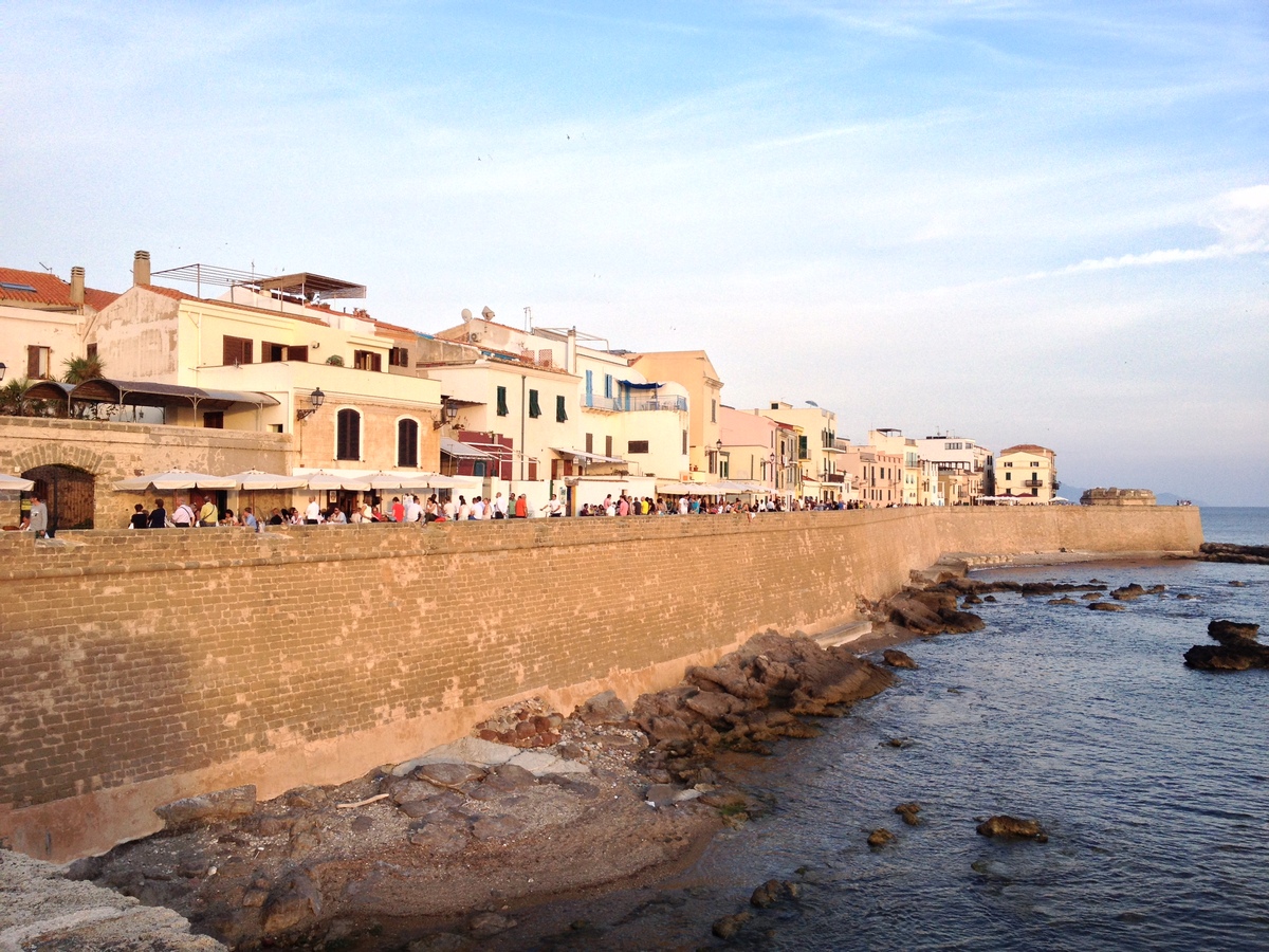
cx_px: 634
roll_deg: -0.1
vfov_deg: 40.7
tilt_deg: -0.7
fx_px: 1283
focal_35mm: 35
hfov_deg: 52.6
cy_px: 476
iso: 50
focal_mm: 4.28
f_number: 2.4
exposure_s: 1/456
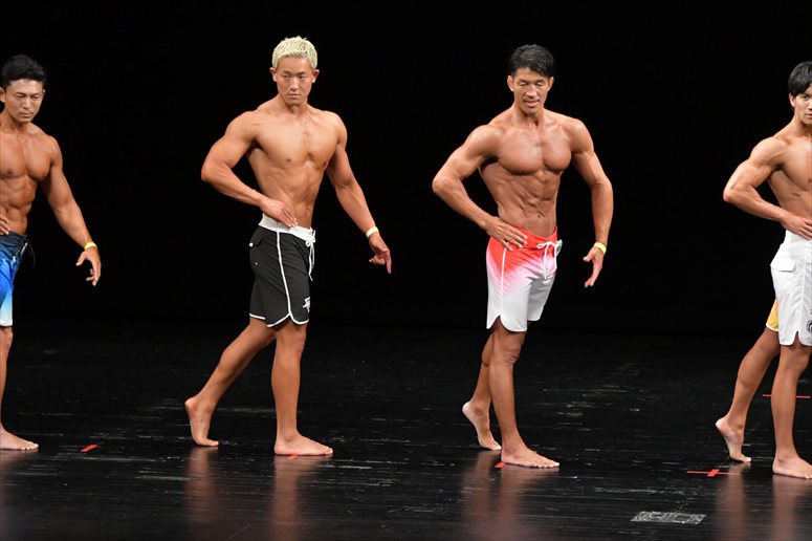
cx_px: 406
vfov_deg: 5.7
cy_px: 270
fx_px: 5411
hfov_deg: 8.6
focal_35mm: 240
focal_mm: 160
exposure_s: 1/400
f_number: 5.6
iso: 3200
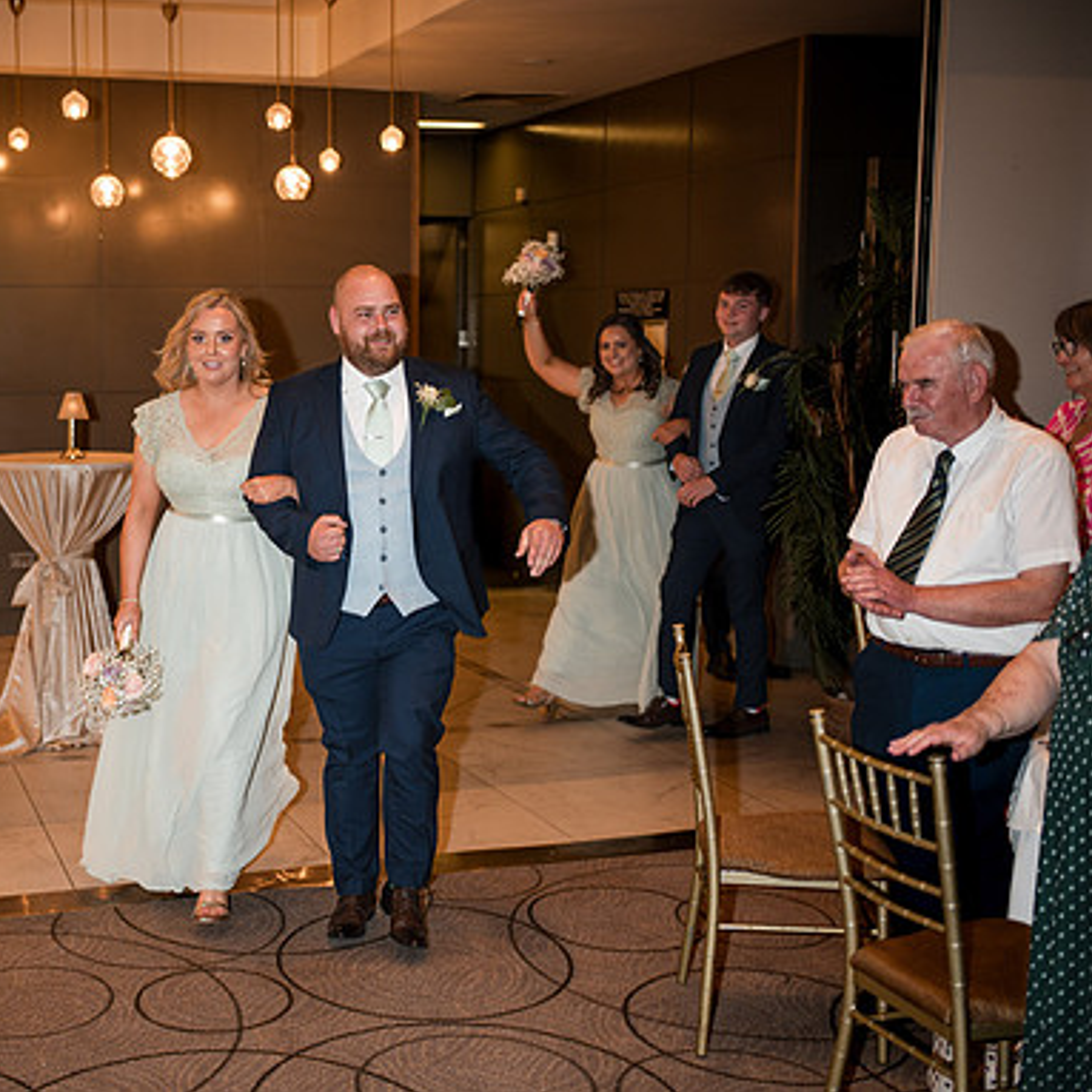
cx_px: 302
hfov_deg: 36.8
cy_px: 543
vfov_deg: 37.6
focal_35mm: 45
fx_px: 1606
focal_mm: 35
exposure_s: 1/200
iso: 200
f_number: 1.8
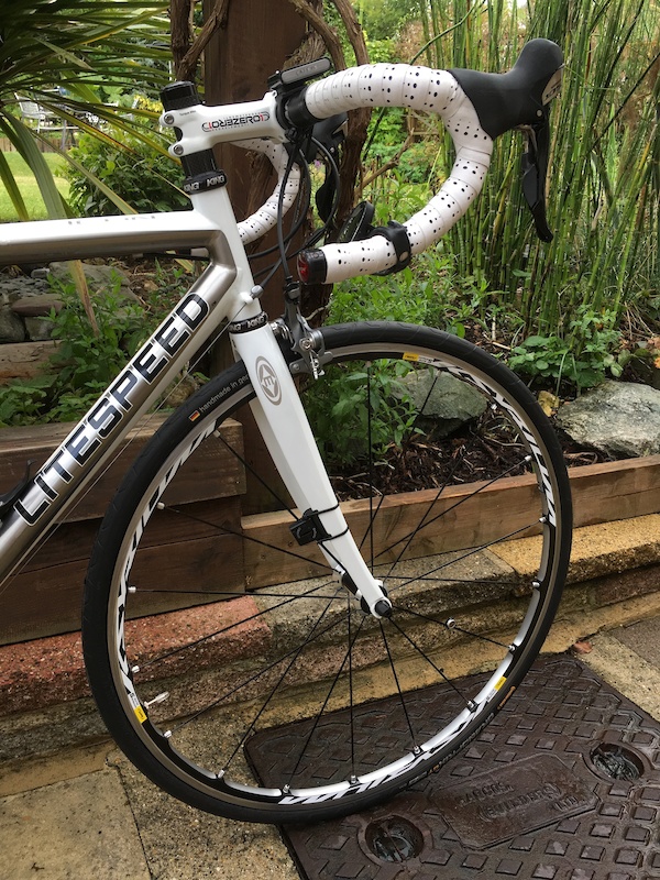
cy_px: 440
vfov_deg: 61.7
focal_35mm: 29
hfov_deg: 48.2
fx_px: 737
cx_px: 330
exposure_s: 1/100
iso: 40
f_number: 2.2
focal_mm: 4.15
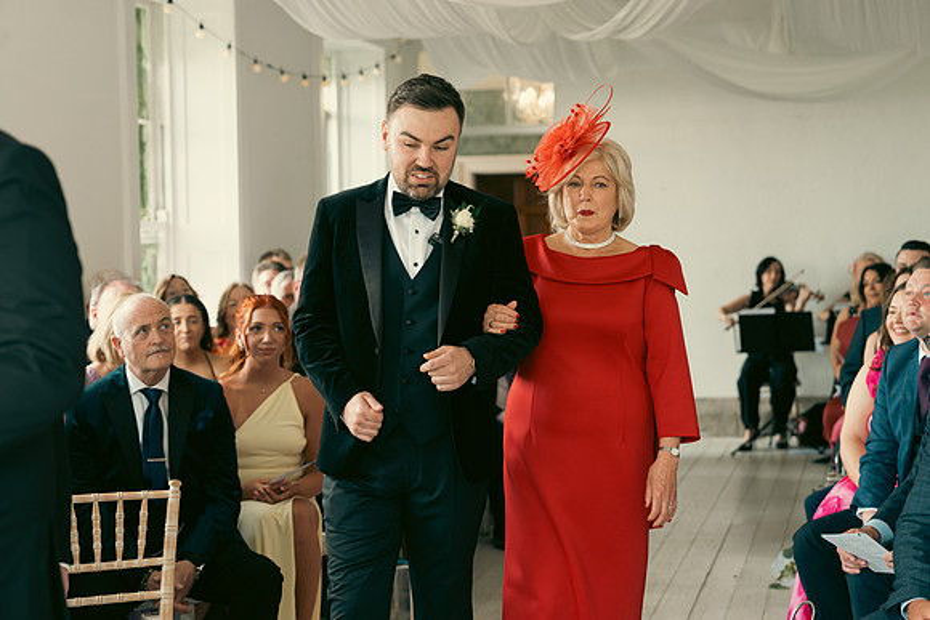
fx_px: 1757
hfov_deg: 29.6
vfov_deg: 20.0
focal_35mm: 68
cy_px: 310
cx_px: 465
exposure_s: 1/160
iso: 800
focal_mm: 68
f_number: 3.5
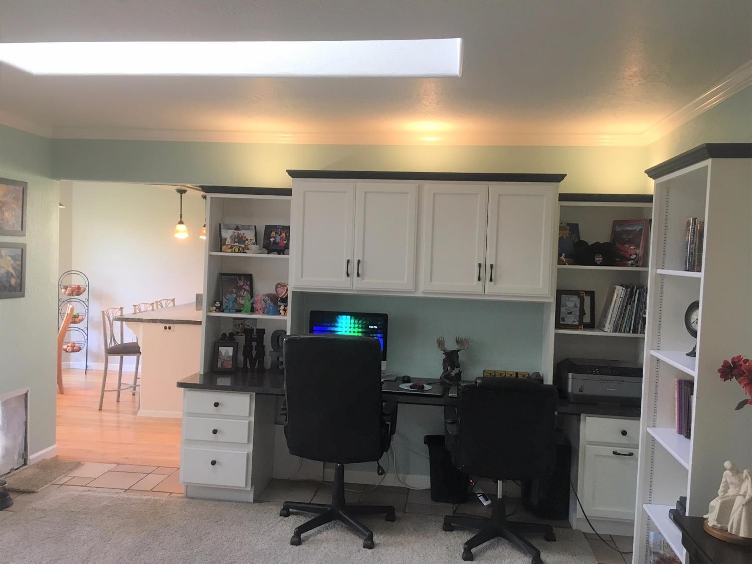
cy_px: 282
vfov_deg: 48.2
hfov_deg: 61.7
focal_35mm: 29
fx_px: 630
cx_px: 376
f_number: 2.2
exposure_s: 1/30
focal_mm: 4.15
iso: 80
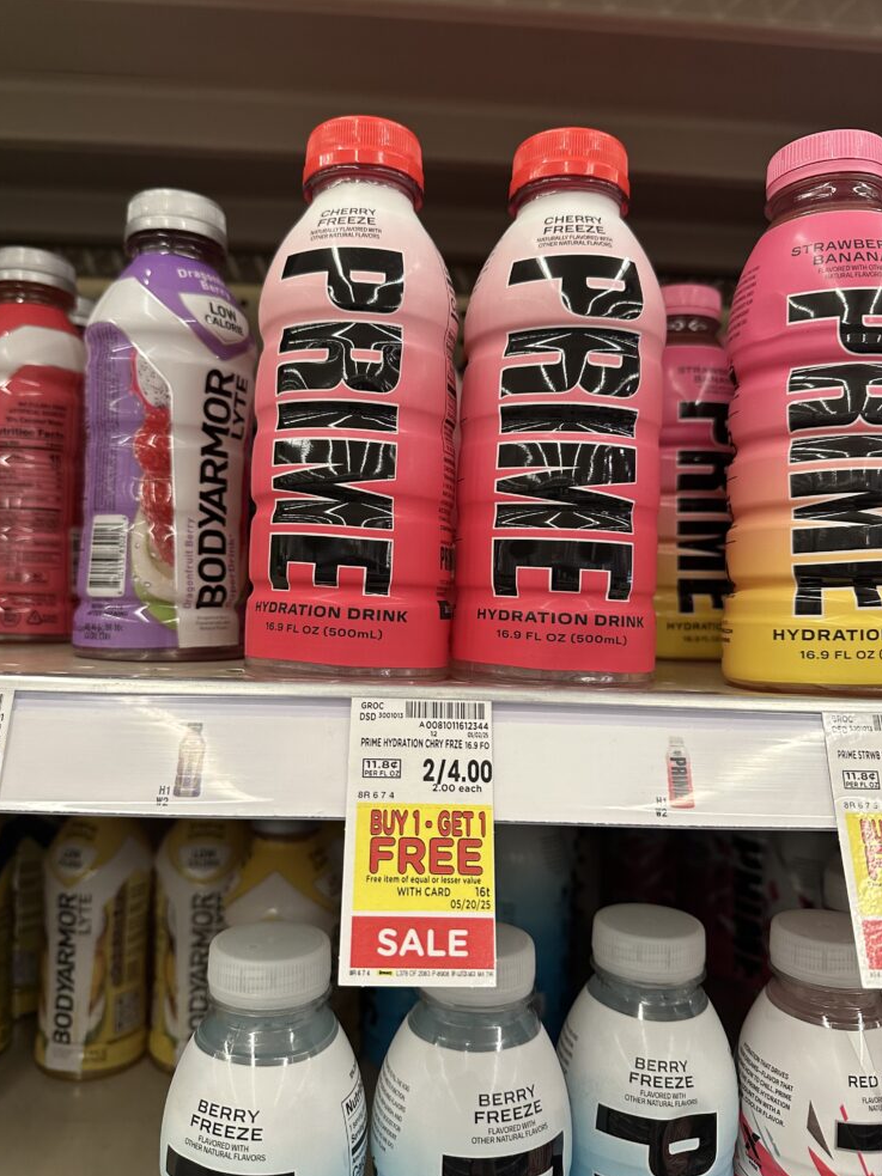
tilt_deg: +1.1
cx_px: 427
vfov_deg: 69.4
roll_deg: -3.0
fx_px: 850
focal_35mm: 25
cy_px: 572
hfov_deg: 54.9
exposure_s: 1/110
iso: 250
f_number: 1.78
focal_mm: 6.86
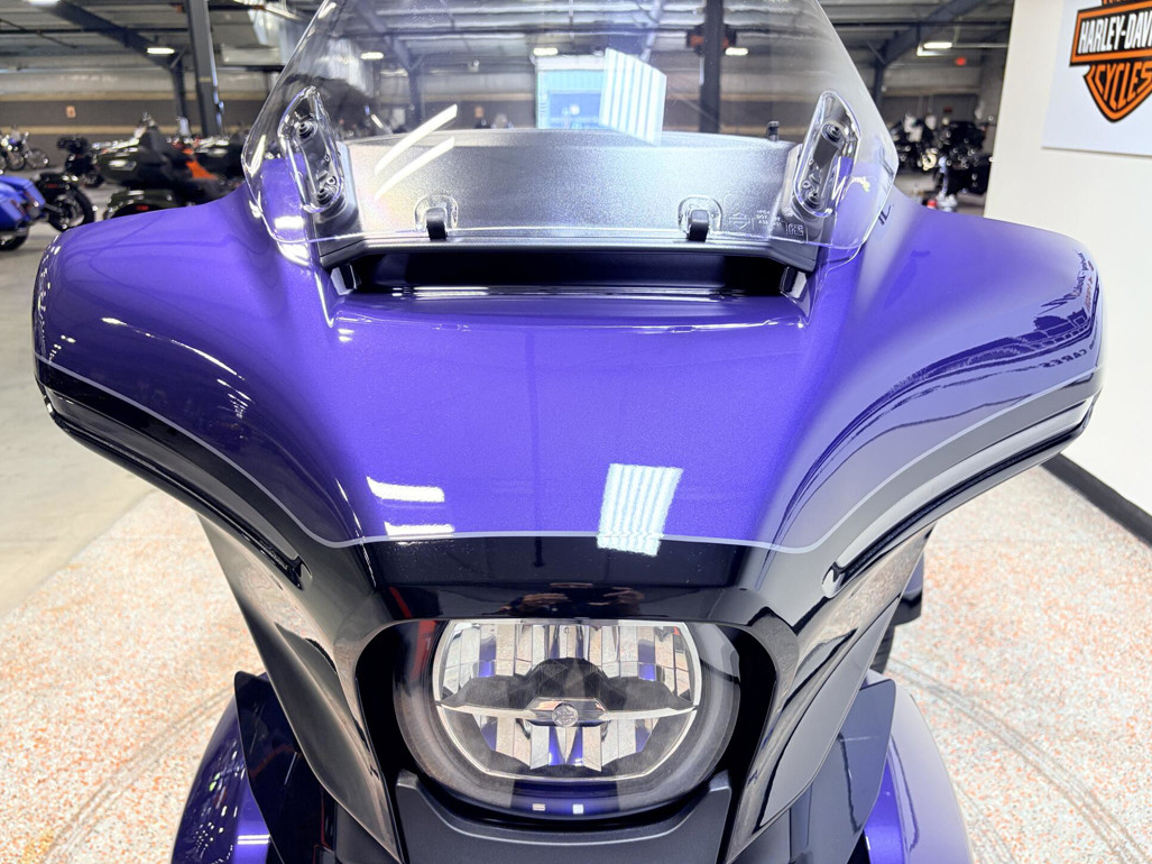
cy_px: 447
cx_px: 559
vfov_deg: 51.3
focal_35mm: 27
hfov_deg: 65.3
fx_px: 898
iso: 125
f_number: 1.6
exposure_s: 1/127
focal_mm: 5.96
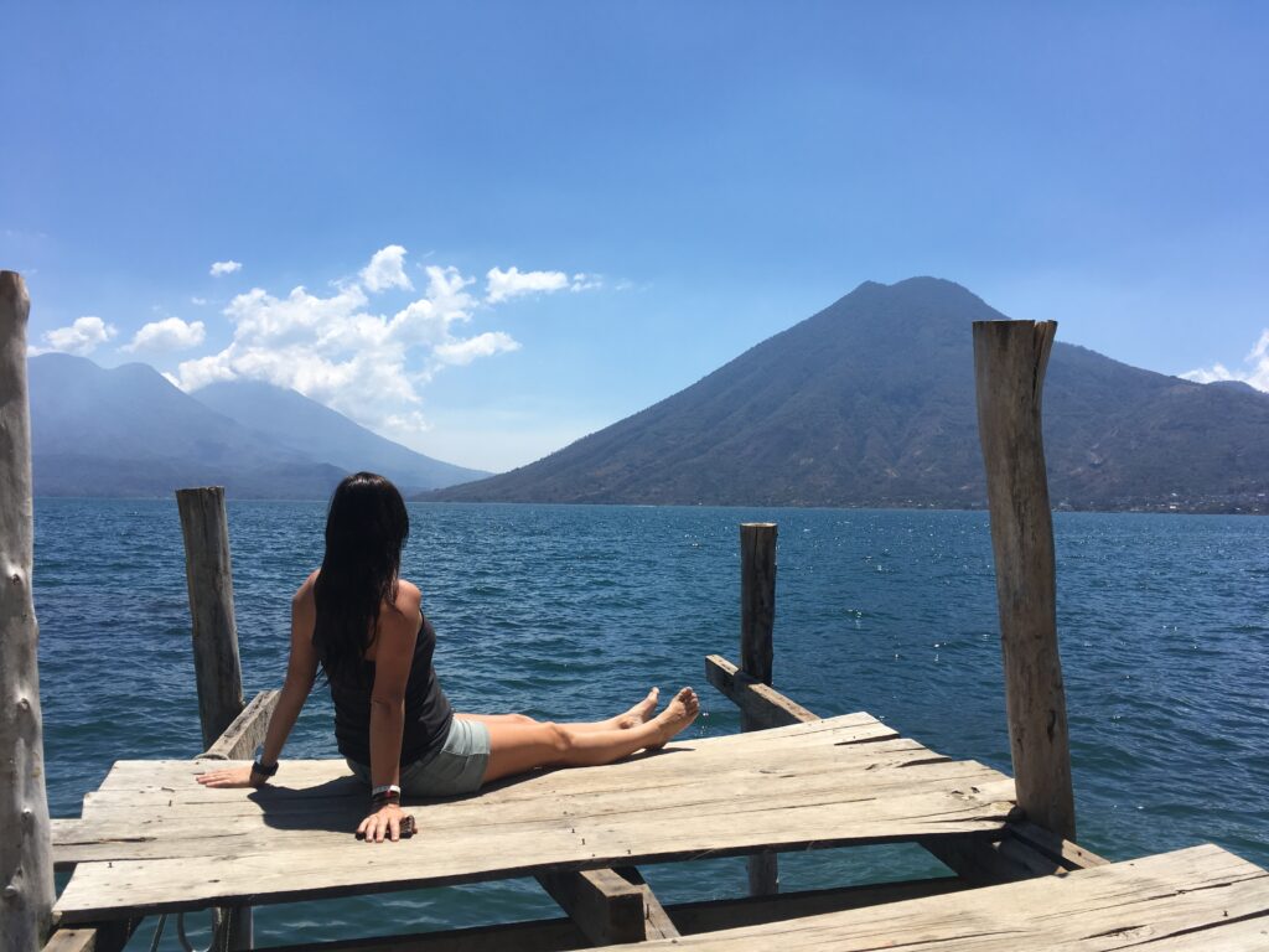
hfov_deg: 61.7
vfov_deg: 48.2
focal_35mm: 29
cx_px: 634
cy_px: 476
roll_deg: -1.1
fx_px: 1063
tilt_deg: -0.3
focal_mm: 4.15
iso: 25
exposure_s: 1/2137
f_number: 2.2
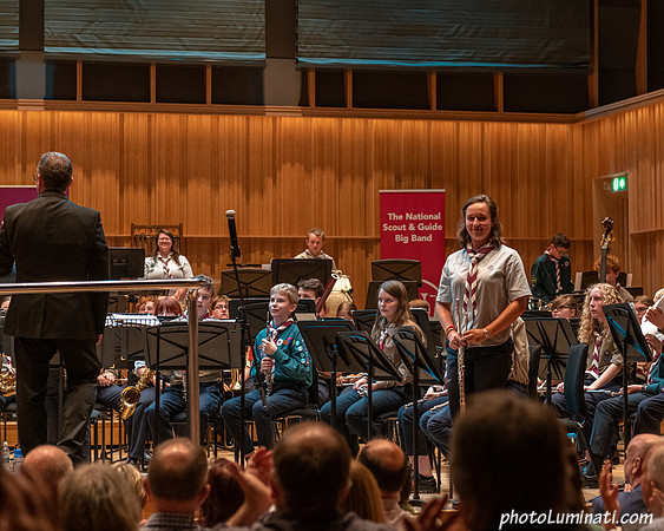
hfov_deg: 20.2
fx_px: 1849
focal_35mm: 94
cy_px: 266
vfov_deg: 16.3
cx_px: 476
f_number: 3.5
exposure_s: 1/125
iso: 2000
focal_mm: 70
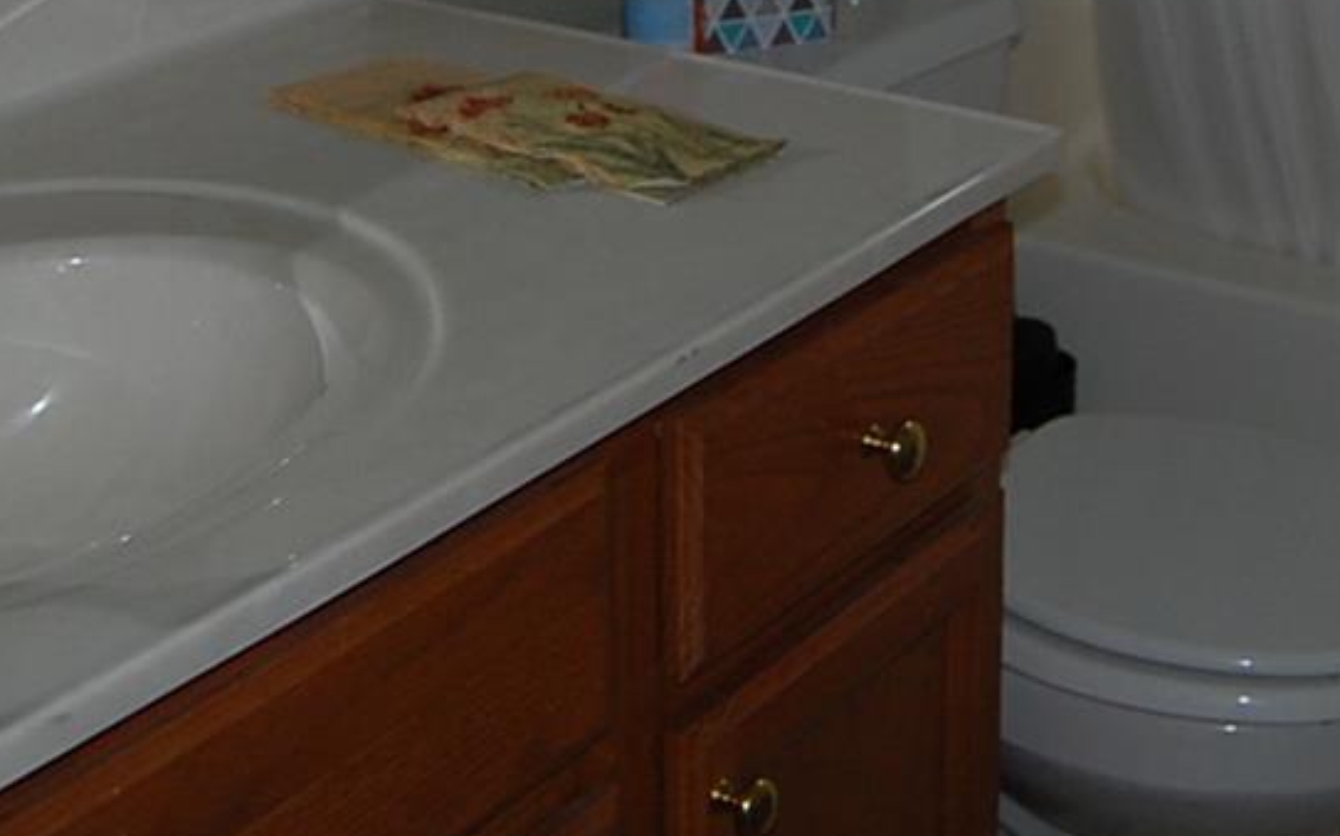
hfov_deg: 27.0
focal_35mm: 76
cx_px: 896
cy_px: -265
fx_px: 2775
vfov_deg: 16.2
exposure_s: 1/60
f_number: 3.5
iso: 400
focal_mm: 18
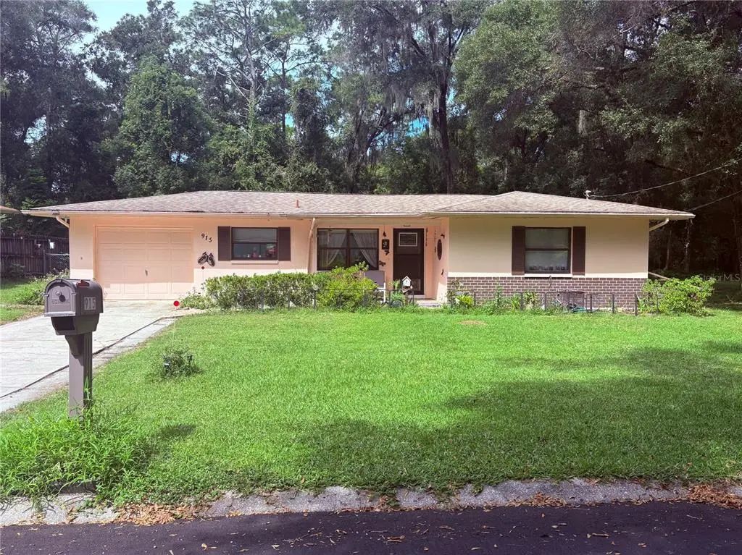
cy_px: 278
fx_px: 557
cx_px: 371
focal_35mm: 26
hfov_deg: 67.3
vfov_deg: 53.0
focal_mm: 5.96
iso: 50
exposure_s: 1/1337
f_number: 1.6
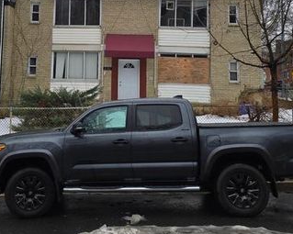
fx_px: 407
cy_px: 36
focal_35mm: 47
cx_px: 98
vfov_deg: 31.0
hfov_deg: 39.1
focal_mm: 6.3
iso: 40
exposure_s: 1/180
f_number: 1.7
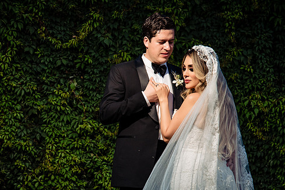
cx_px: 116
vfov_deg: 10.0
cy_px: 119
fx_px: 1084
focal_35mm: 137
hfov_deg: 15.0
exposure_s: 1/160
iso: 800
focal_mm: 100
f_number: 5
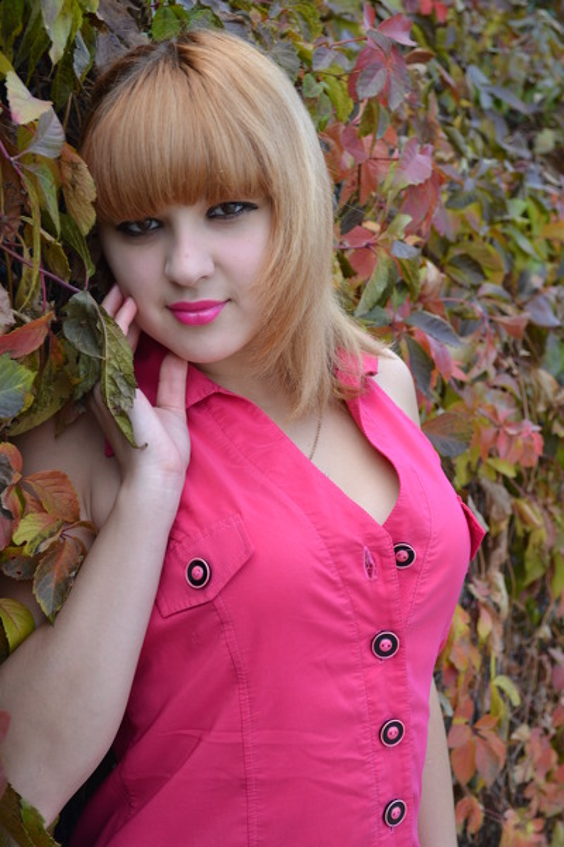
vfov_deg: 31.9
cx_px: 282
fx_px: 1480
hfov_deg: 21.6
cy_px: 424
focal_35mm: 63
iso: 200
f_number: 5.6
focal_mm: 42
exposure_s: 1/125
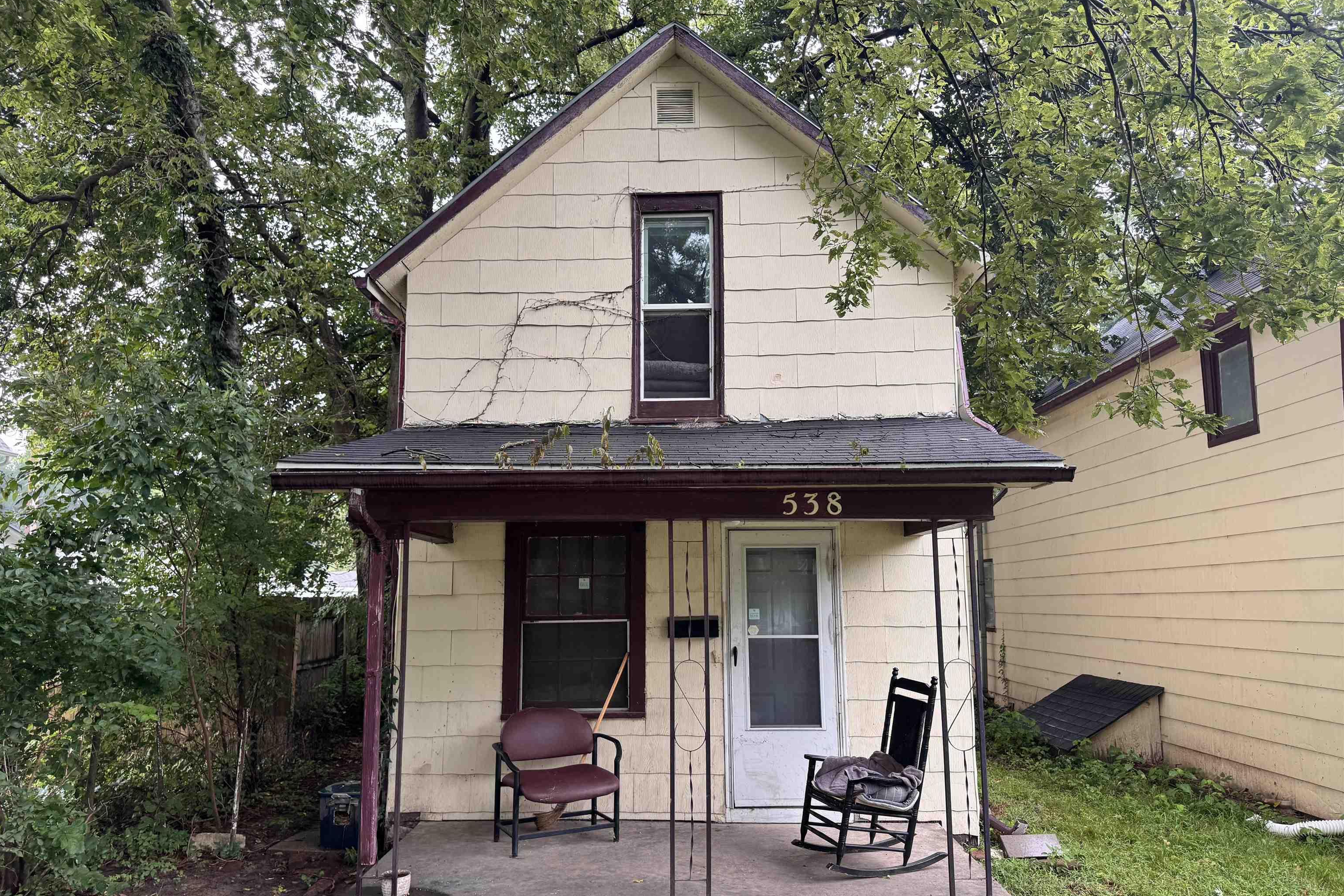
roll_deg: -1.1
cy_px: 484
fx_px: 933
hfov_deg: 71.5
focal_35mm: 25
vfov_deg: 51.2
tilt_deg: +6.1
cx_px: 671
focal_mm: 6.76
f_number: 1.78
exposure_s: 1/121
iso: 125
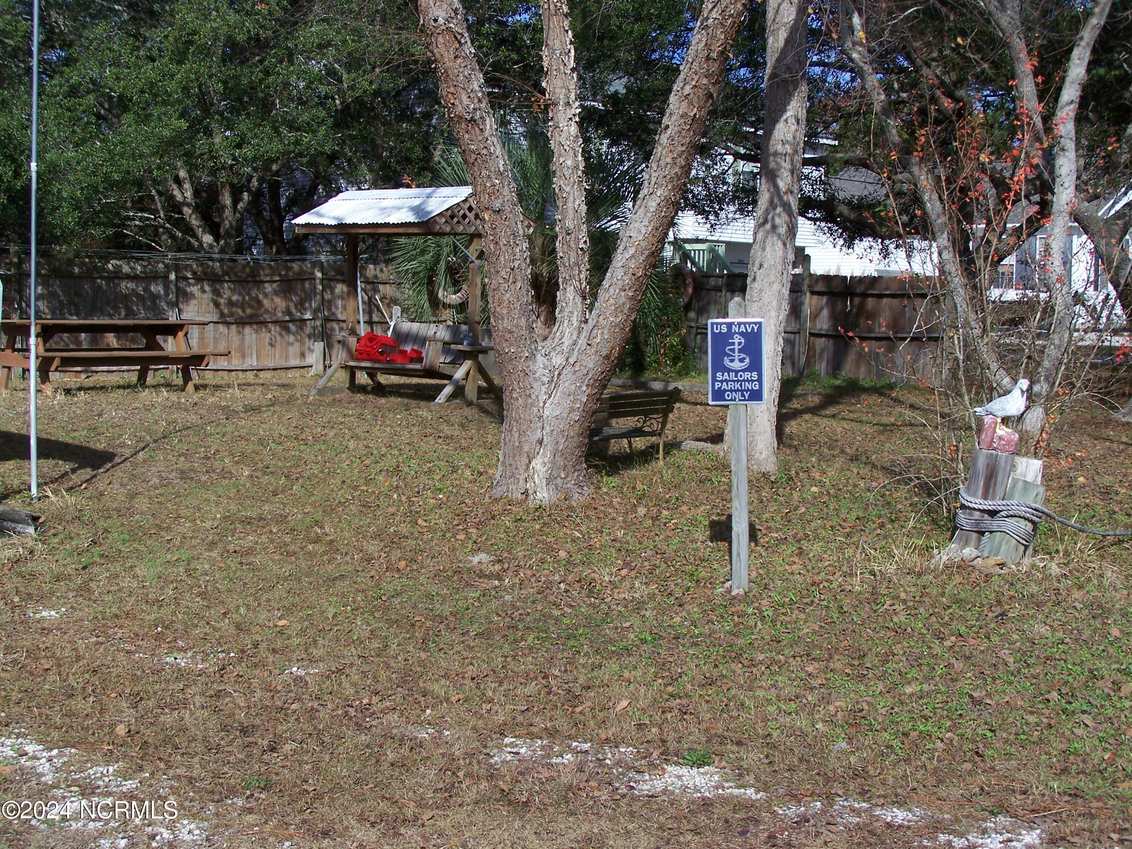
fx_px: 1831
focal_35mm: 56
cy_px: 424
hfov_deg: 34.3
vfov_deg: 26.1
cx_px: 566
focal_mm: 9.3
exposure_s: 1/640
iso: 64
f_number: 4.5
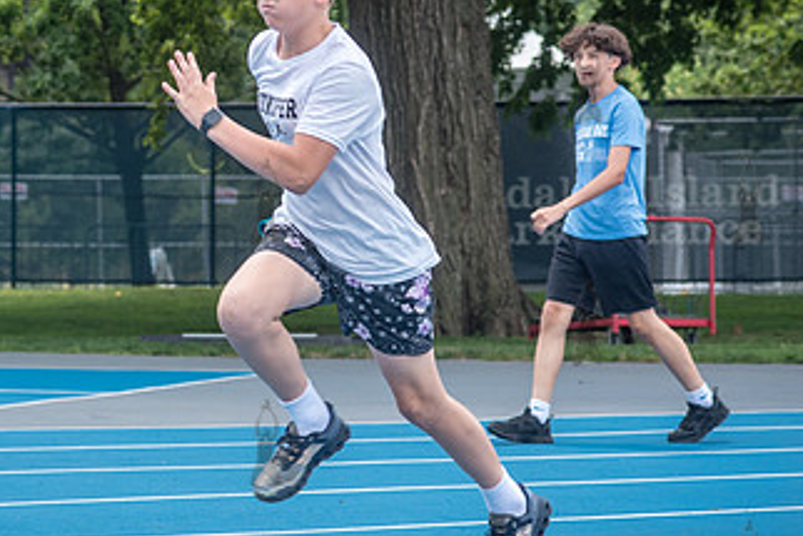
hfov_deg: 10.6
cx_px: 205
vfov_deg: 7.1
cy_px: 223
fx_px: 4307
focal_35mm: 193
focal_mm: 86
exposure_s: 1/640
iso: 160
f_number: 5
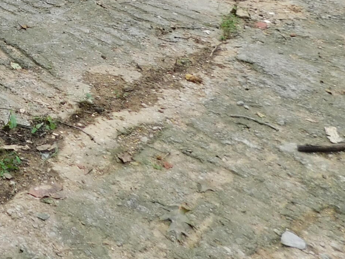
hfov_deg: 21.4
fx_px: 738
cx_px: -194
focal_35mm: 74
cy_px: -102
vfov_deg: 18.2
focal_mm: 4
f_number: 3
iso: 125
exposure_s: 1/160
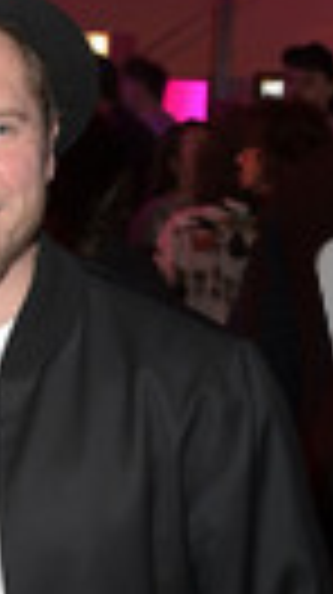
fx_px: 1401
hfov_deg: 12.6
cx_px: -220
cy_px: 508
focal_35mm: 89
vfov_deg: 23.4
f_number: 5
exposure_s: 1/160
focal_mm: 28
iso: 1600
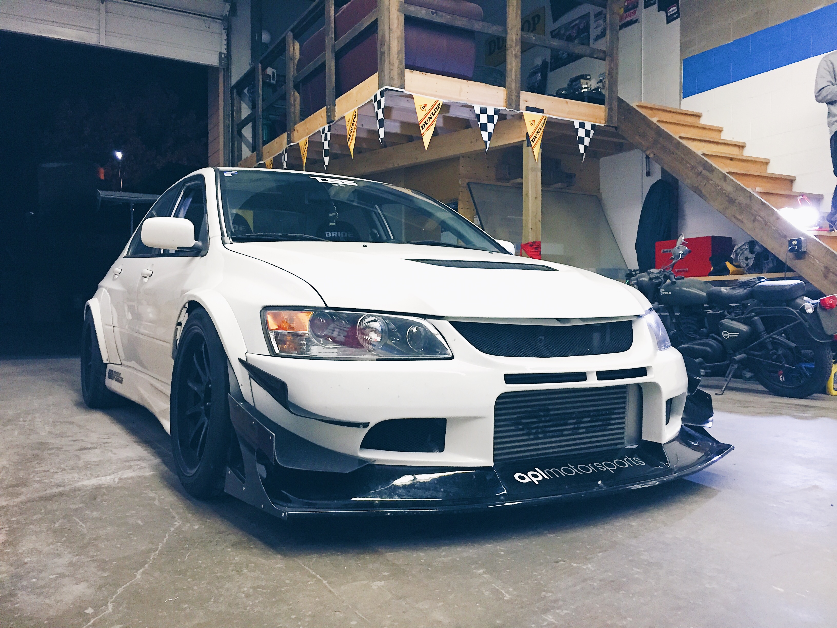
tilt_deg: -0.8
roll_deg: +0.8
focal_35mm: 29
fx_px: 701
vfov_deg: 48.2
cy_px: 314
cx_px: 418
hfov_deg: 61.7
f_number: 2.2
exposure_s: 1/30
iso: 250
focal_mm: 4.15
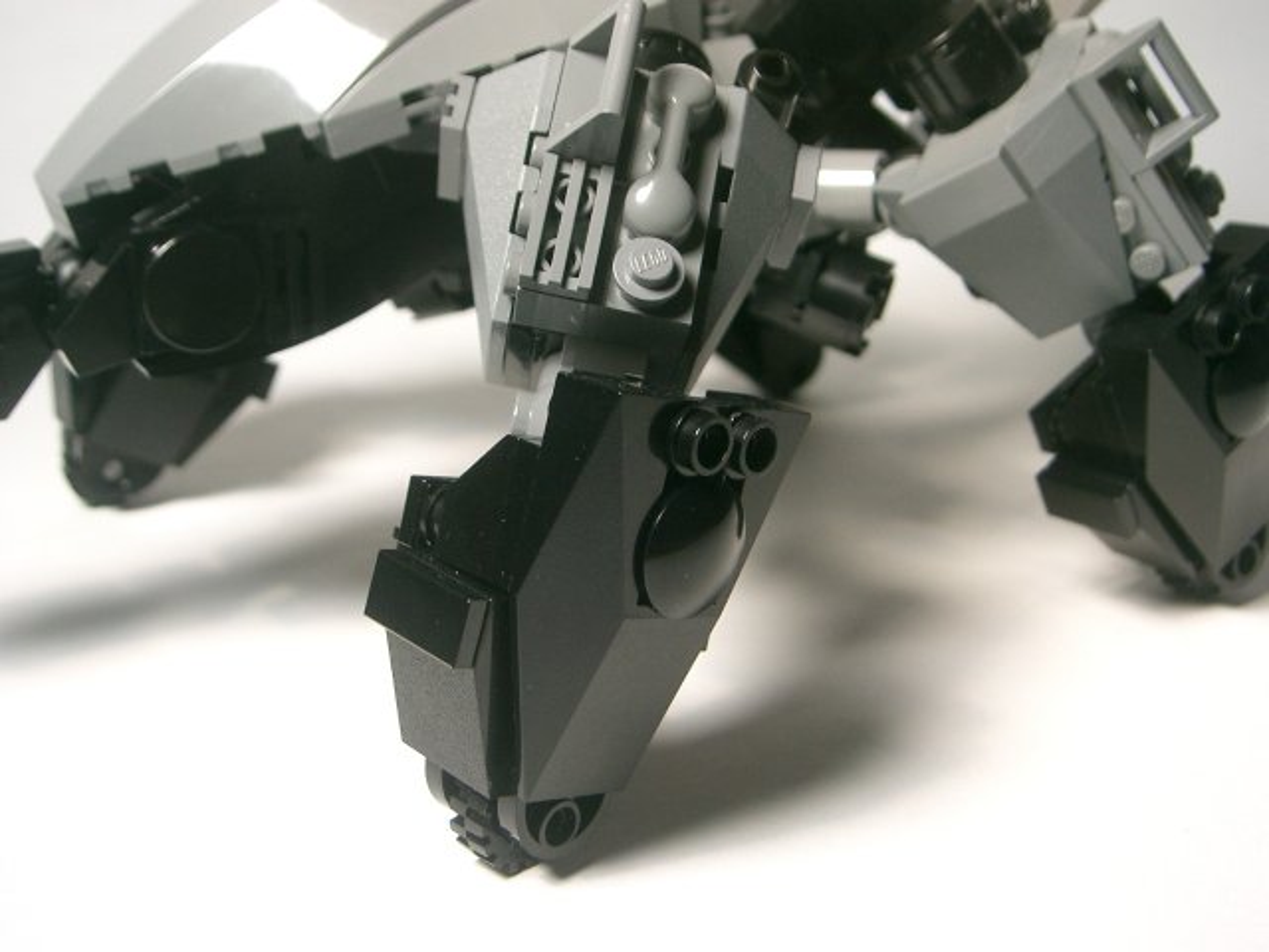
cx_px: 634
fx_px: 1613
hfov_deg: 42.9
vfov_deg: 32.9
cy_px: 476
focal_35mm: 44
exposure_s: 1/125
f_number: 3
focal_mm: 9.2
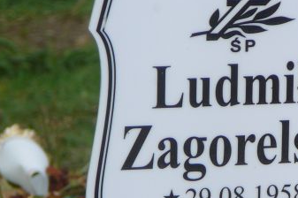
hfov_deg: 5.9
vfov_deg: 3.9
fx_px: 2894
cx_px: 212
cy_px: 151
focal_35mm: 350
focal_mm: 26.3
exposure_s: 1/800
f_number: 4
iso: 80
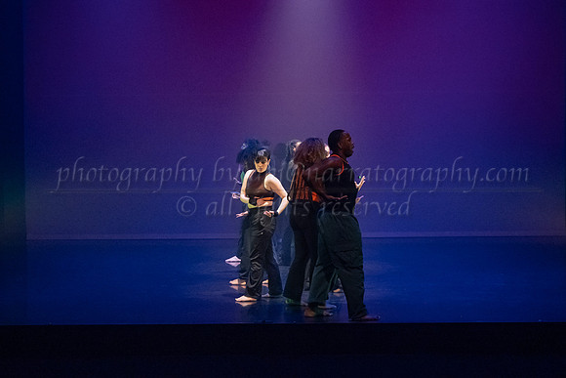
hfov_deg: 26.7
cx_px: 299
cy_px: 219
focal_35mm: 76
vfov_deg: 18.0
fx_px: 1190
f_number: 3.5
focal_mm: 57
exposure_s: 1/400
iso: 4000
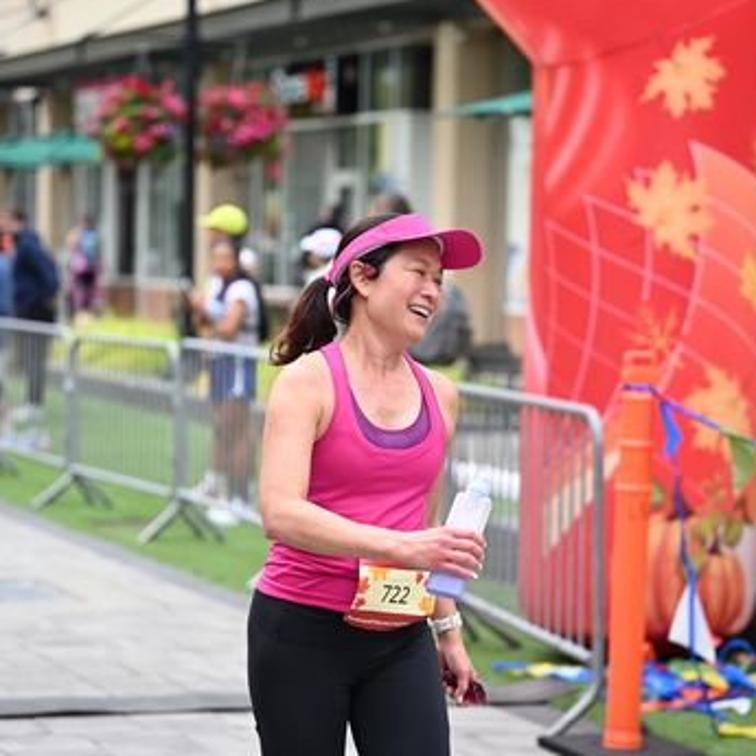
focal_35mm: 118
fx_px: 2916
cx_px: 385
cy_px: 412
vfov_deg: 14.8
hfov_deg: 14.8
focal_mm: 87
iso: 640
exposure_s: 1/2000
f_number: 2.8
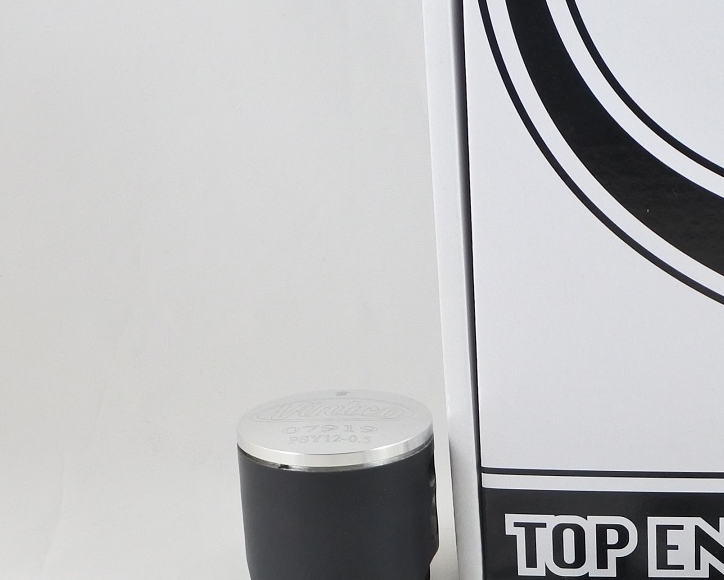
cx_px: 720
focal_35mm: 74
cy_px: 410
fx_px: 1586
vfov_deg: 20.6
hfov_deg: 24.6
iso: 400
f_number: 3.8
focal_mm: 12.1
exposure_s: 1/125
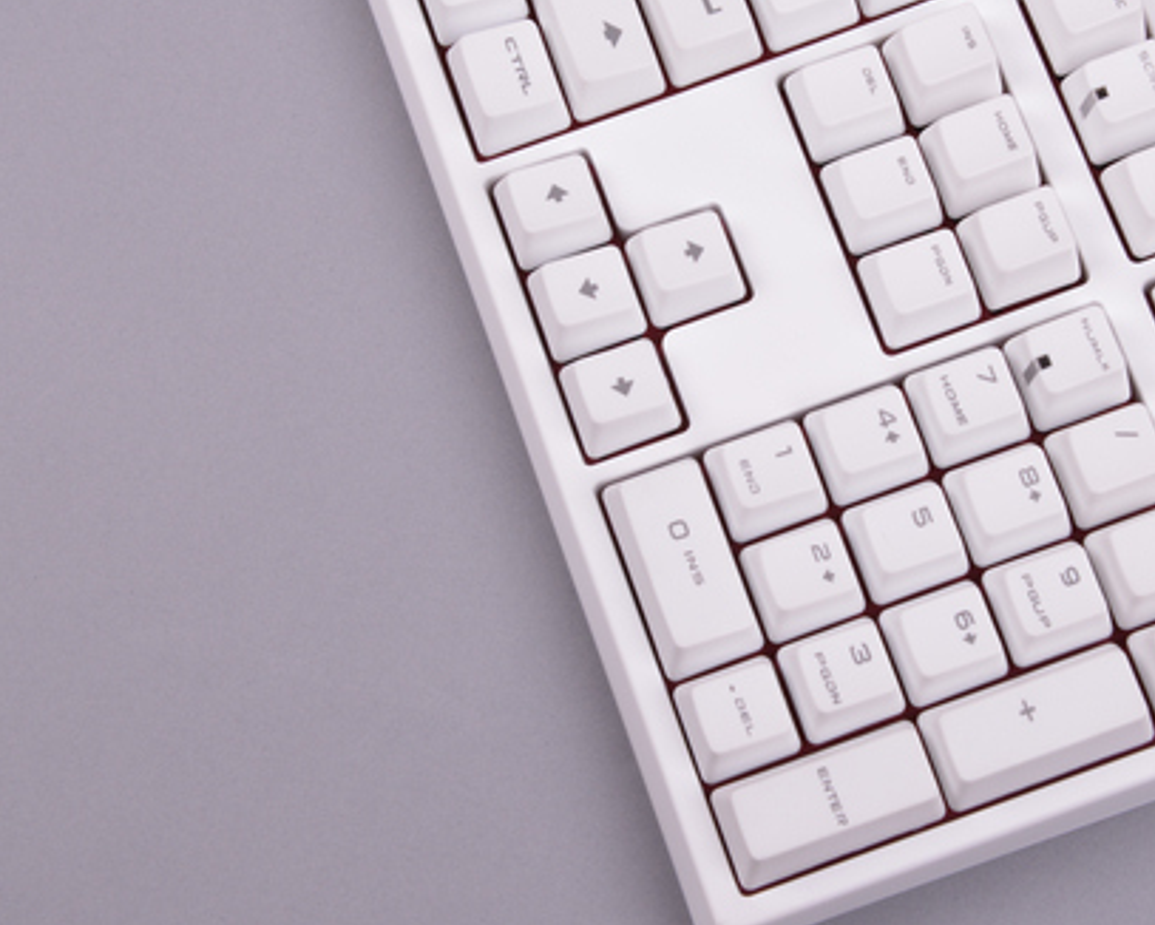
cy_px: 397
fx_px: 2839
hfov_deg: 22.9
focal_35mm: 83
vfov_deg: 18.5
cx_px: 721
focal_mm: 48
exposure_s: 1/160
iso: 200
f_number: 16
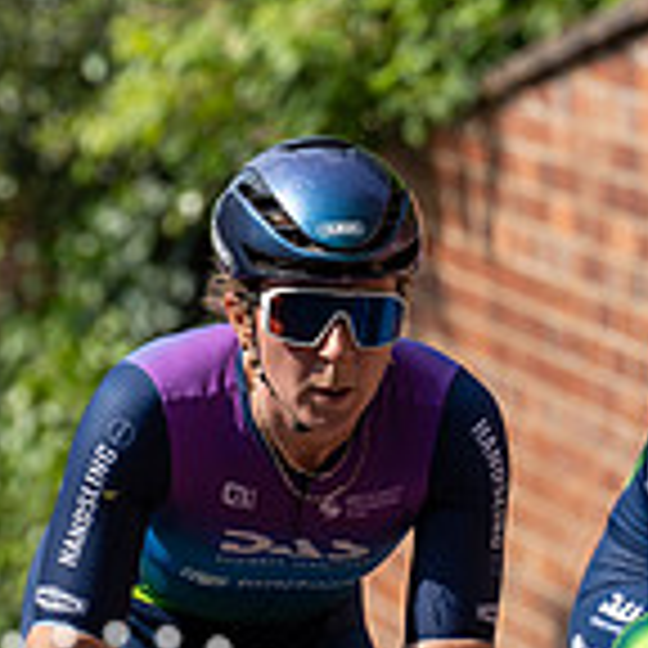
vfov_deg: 4.0
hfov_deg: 4.0
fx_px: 9319
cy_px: 662
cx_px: 194
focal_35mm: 440
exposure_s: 1/1000
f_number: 4.5
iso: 200
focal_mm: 166
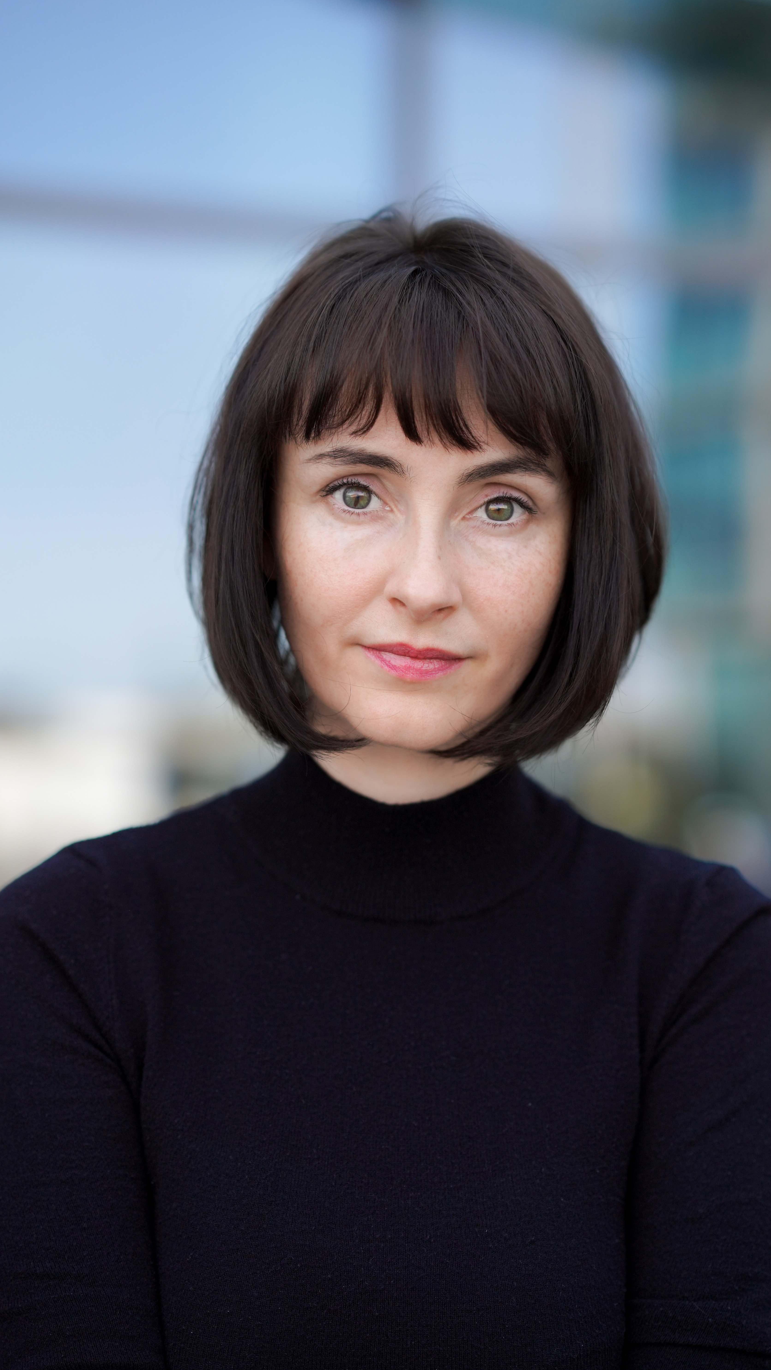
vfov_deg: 23.7
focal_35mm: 90
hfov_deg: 13.4
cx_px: 417
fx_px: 3271
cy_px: 691
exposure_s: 1/2500
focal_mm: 85
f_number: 2
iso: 320
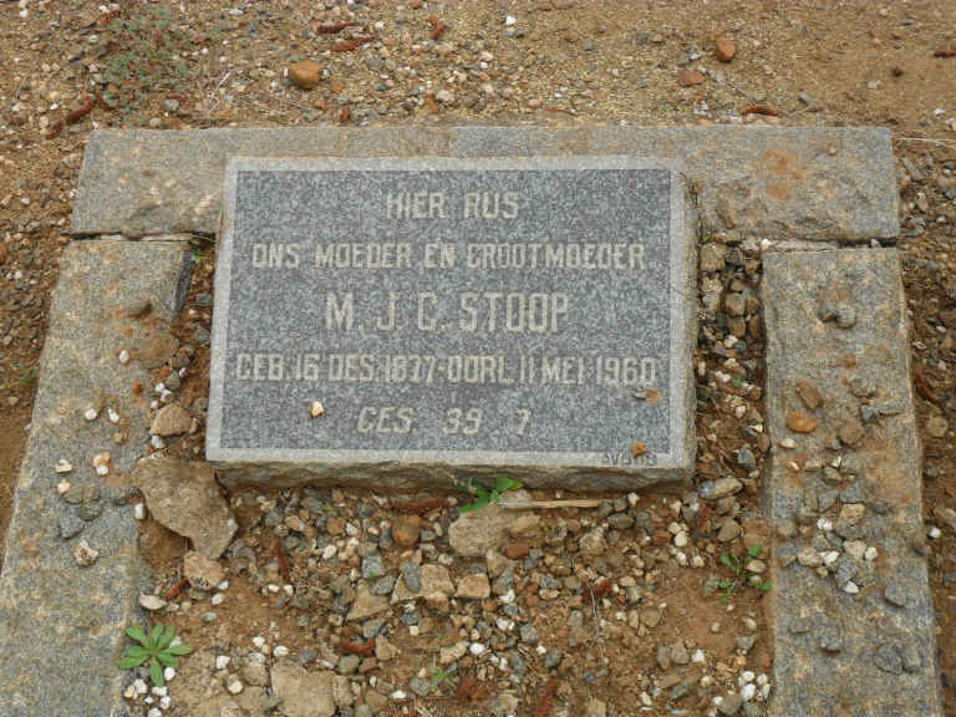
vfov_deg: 28.0
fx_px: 1436
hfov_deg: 36.8
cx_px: 478
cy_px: 358
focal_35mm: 52
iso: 100
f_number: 5
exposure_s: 1/180
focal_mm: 9.3
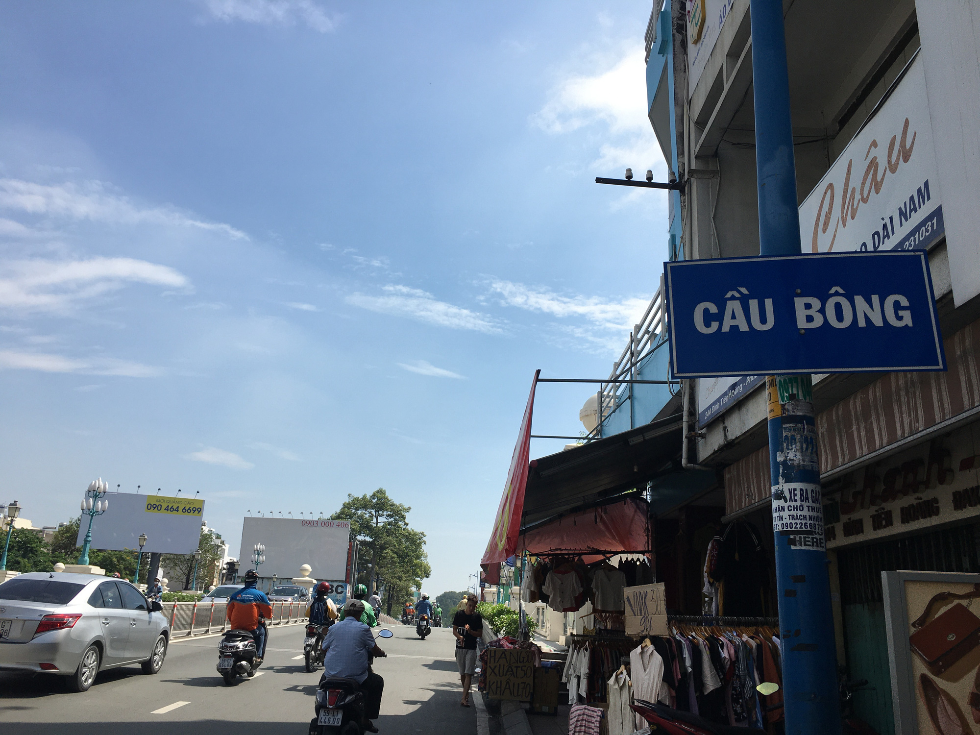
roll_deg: -1.3
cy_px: 368
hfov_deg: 61.7
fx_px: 821
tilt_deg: +17.3
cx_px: 490
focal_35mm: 29
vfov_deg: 48.2
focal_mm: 4.15
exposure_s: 1/1832
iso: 25
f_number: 2.2
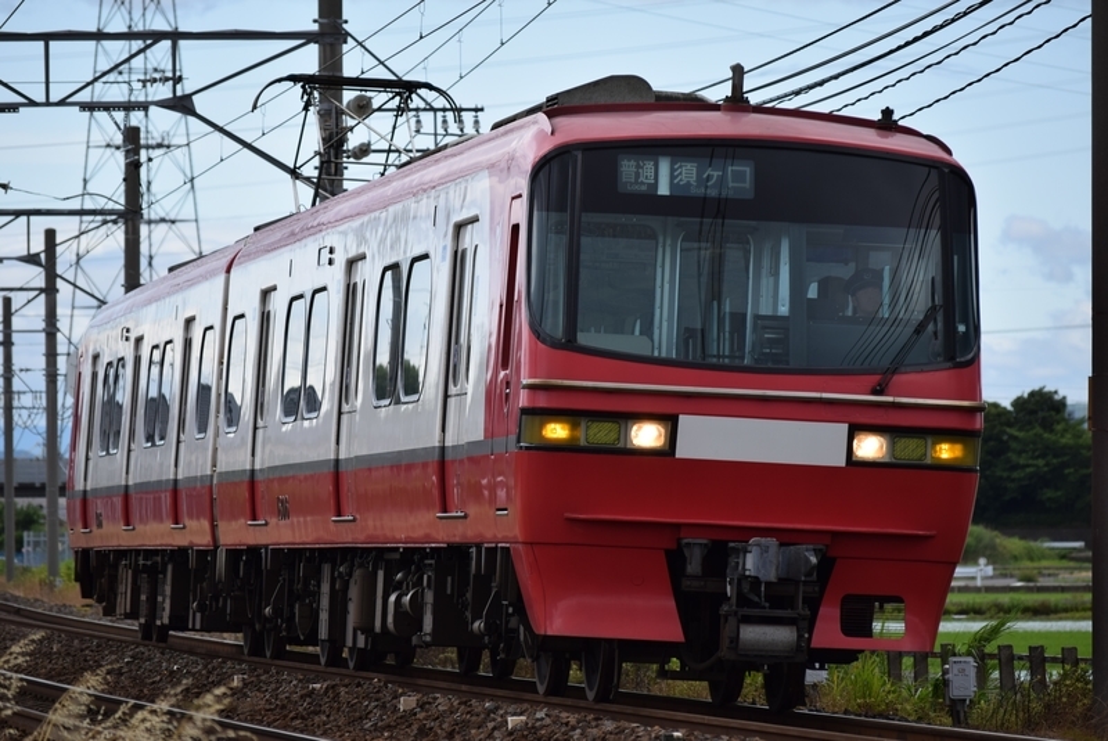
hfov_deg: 9.1
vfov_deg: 6.1
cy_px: 370
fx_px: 6931
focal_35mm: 225
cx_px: 554
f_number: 5.6
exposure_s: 1/500
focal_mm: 150
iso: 100
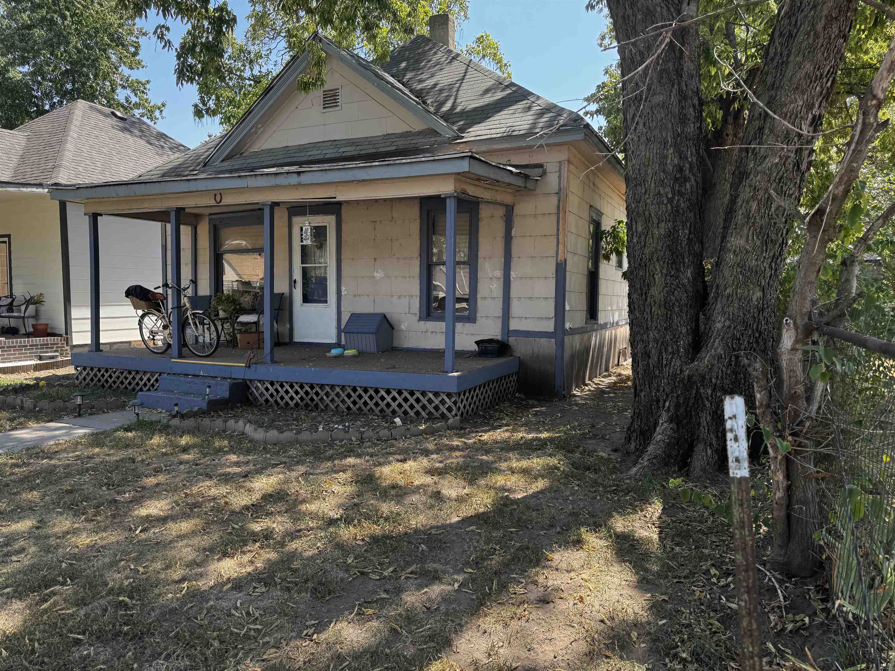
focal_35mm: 24
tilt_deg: -2.9
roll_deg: -0.7
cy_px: 336
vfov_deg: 56.8
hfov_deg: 71.6
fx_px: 621
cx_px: 448
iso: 80
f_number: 1.78
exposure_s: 1/558
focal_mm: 6.76
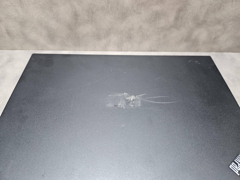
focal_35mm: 23
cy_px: 90
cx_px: 120
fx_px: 159
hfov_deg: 73.9
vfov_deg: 58.9
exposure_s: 1/100
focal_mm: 5.4
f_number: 1.8
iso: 400
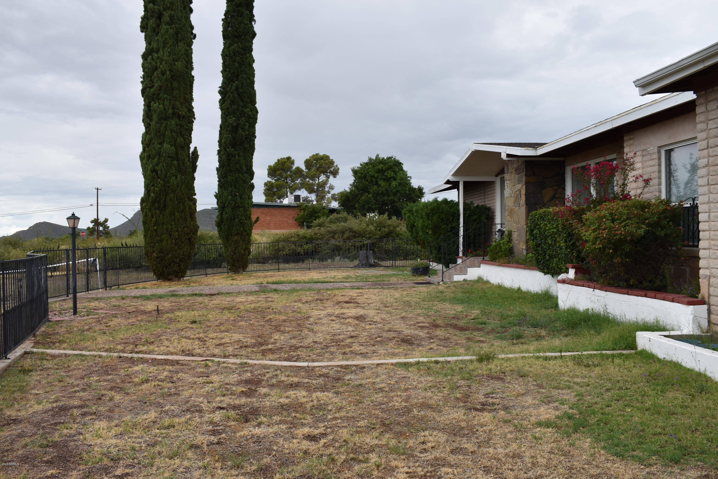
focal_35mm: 33
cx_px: 359
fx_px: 658
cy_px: 240
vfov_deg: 40.0
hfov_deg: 57.2
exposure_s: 1/250
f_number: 8
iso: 100
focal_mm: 22
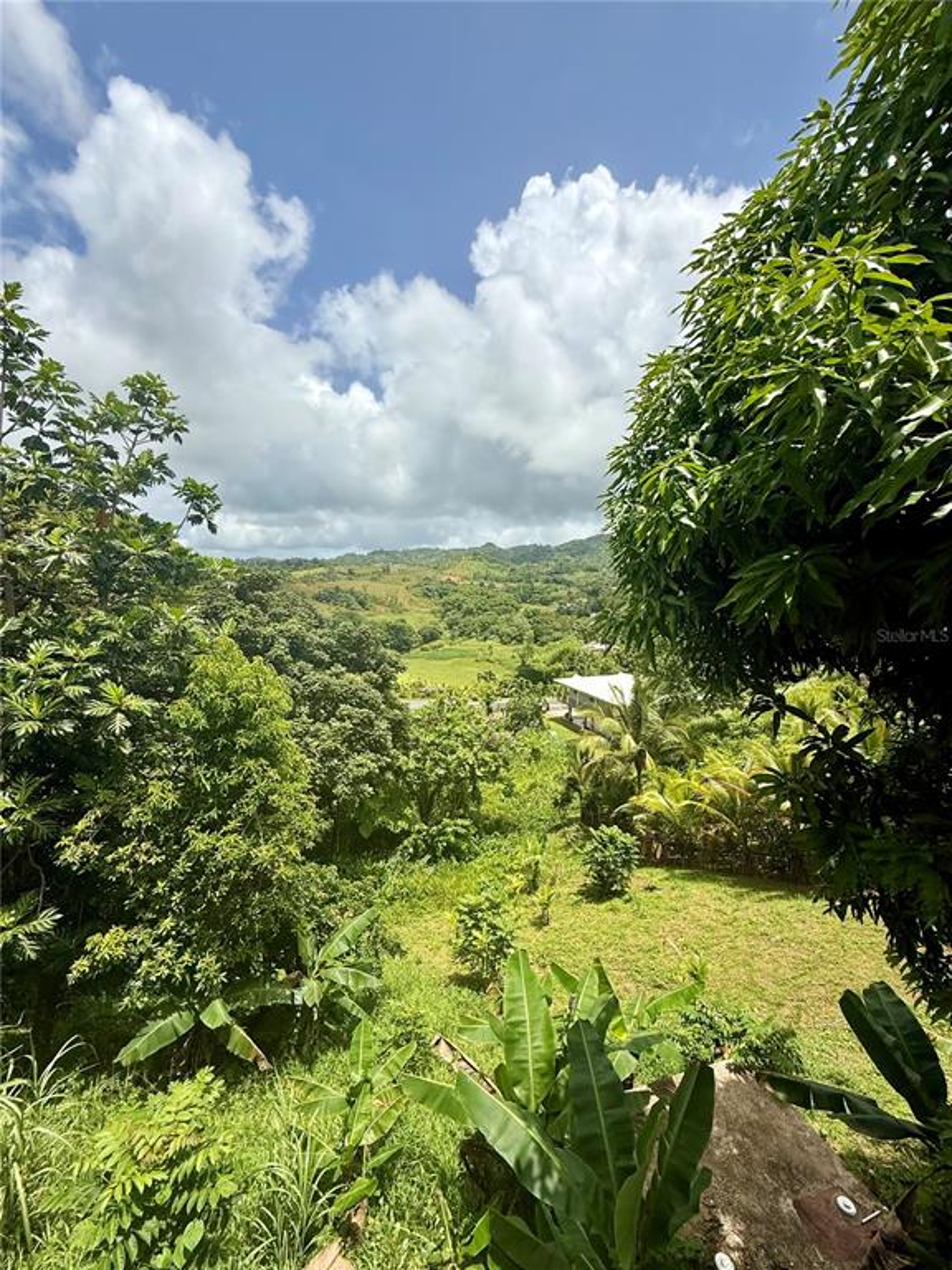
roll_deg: -3.1
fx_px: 513
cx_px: 476
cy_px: 635
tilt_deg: -5.9
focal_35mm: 14
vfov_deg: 102.1
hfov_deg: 85.7
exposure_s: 1/2506
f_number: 2.2
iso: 50
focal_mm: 2.22
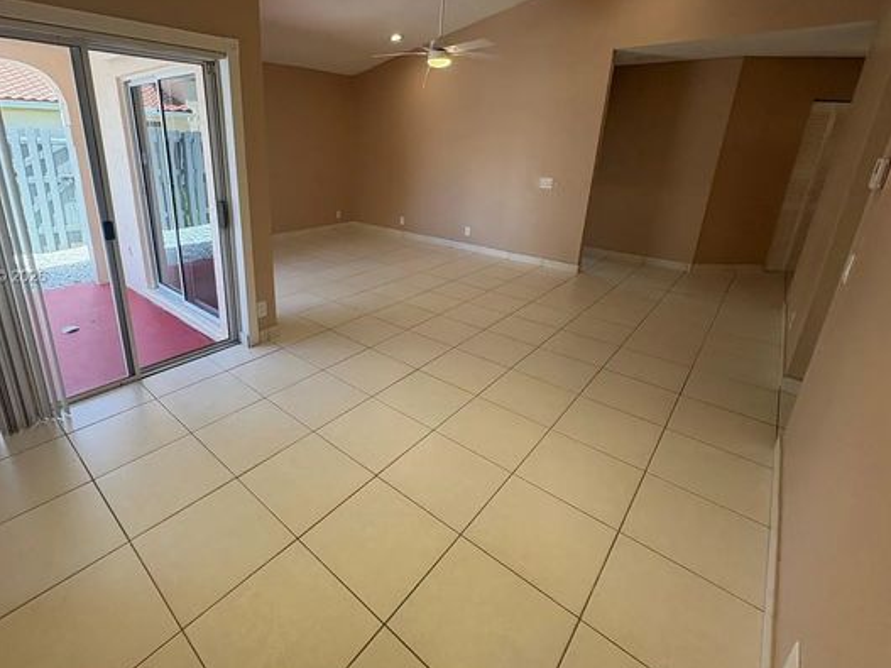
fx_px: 437
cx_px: 377
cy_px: 277
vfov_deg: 74.1
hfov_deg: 90.4
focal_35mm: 17
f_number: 2.2
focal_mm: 2.22
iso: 64
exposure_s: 1/120
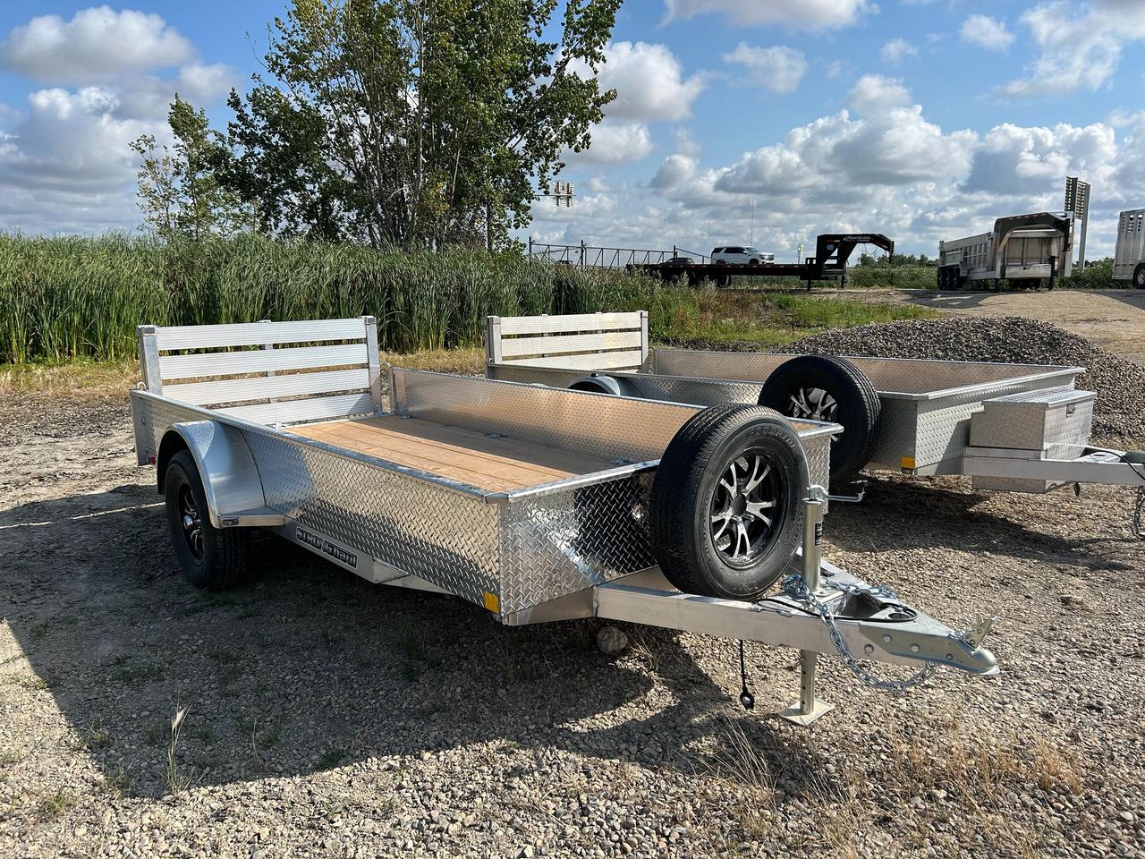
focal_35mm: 26
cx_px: 572
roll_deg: +0.3
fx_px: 860
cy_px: 430
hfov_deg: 67.3
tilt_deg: -5.8
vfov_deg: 53.1
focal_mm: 5.7
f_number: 1.5
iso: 50
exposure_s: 1/4831
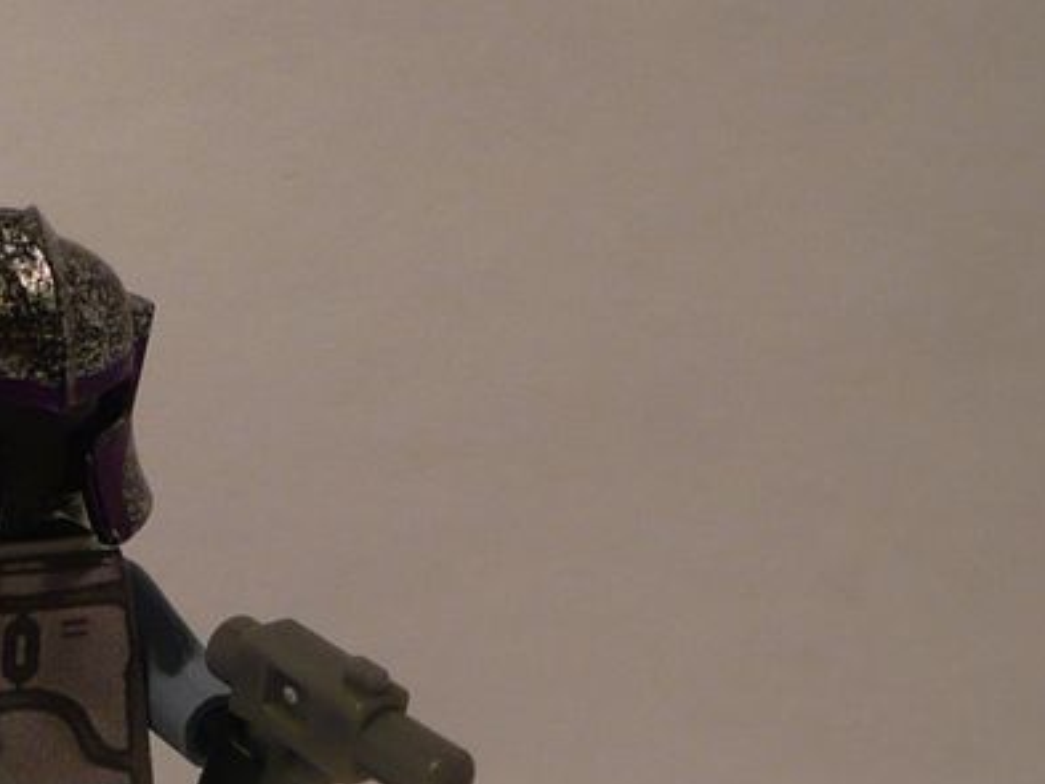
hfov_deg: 16.9
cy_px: 635
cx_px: 9
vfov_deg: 12.9
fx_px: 3443
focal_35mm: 114
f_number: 2.8
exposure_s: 1/30
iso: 100
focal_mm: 5.8
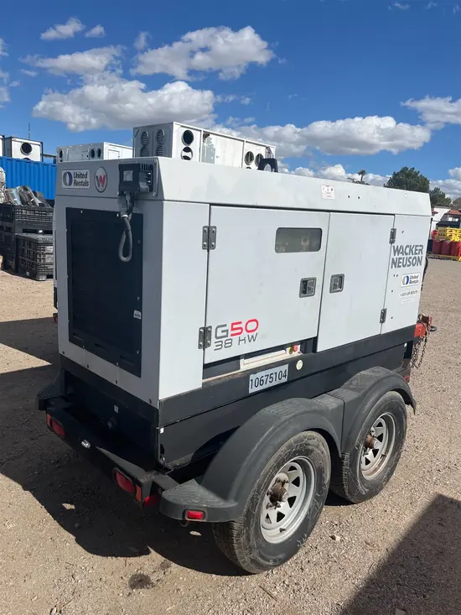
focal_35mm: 26
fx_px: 462
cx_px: 230
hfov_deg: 53.1
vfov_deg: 67.3
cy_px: 308
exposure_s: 1/7353
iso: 50
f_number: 1.6
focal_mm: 5.1
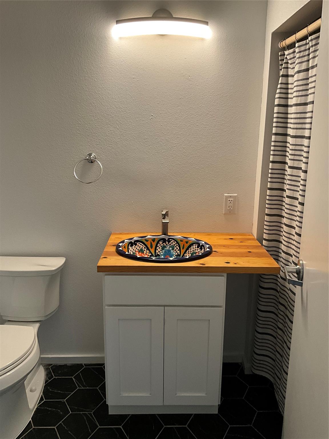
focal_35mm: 29
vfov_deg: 61.7
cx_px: 164
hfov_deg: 48.2
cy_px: 220
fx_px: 367
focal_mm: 3
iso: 125
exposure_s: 1/60
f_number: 1.8
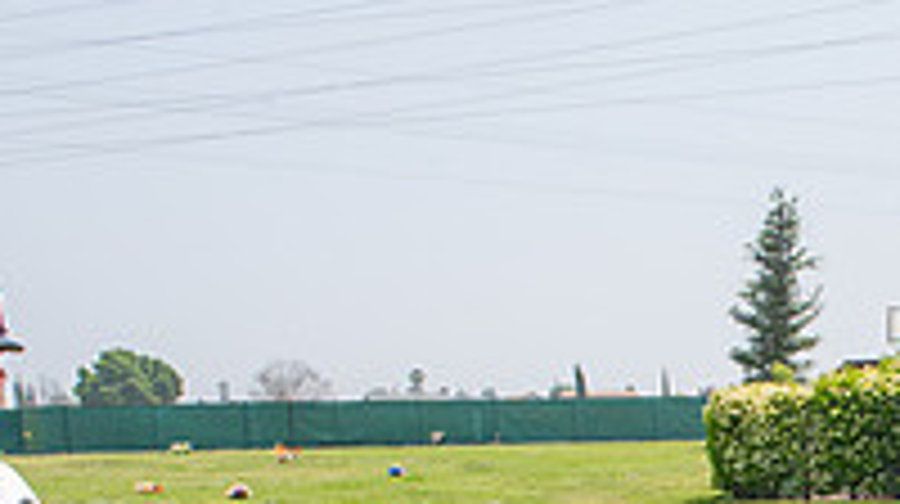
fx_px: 1740
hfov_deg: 26.8
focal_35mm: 73
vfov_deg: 15.4
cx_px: 976
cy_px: 727
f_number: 11
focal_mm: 24
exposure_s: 1/400
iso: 250
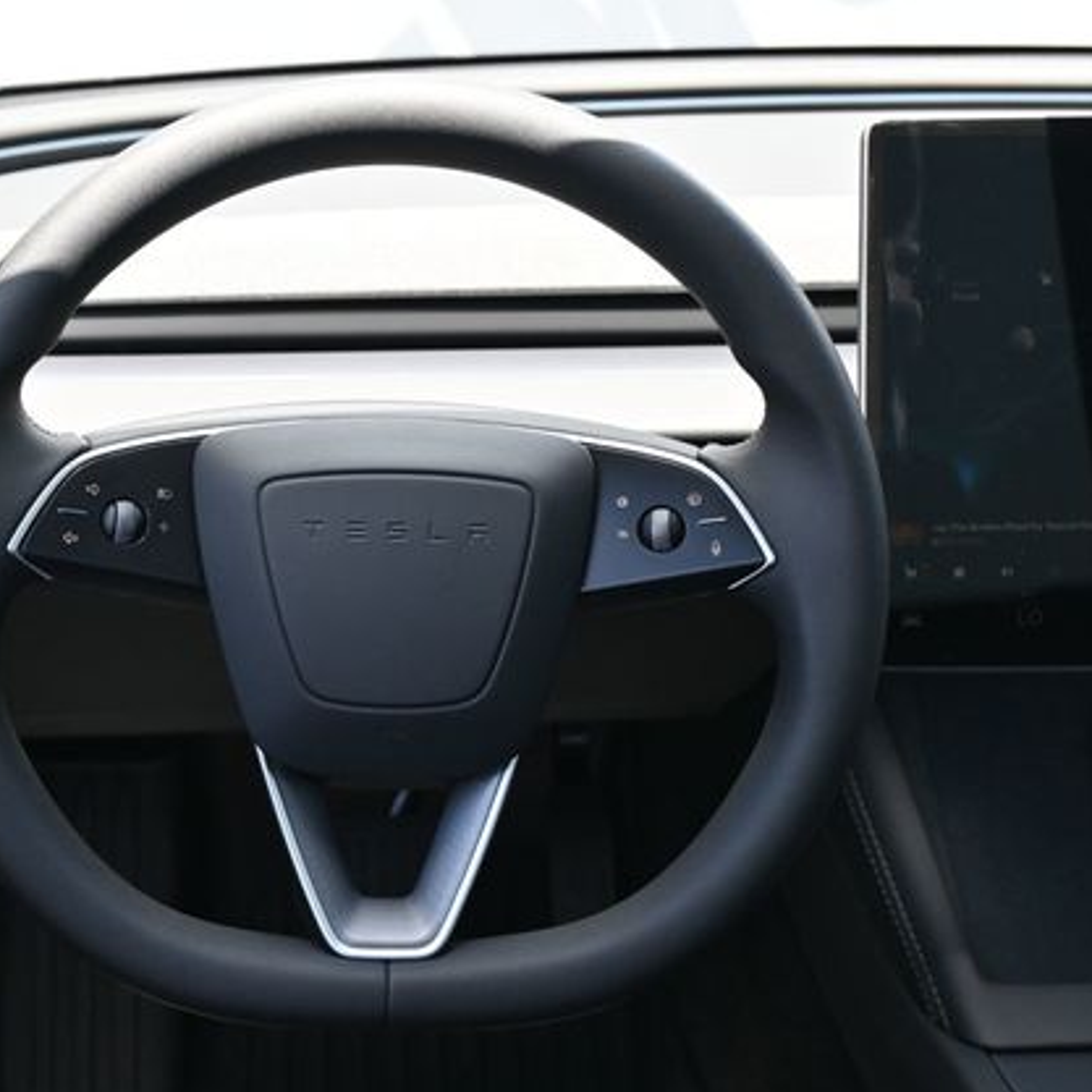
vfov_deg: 30.2
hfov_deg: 30.1
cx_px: 393
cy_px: 547
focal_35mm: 57
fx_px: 2022
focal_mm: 29
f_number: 4.8
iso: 400
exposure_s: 1/160
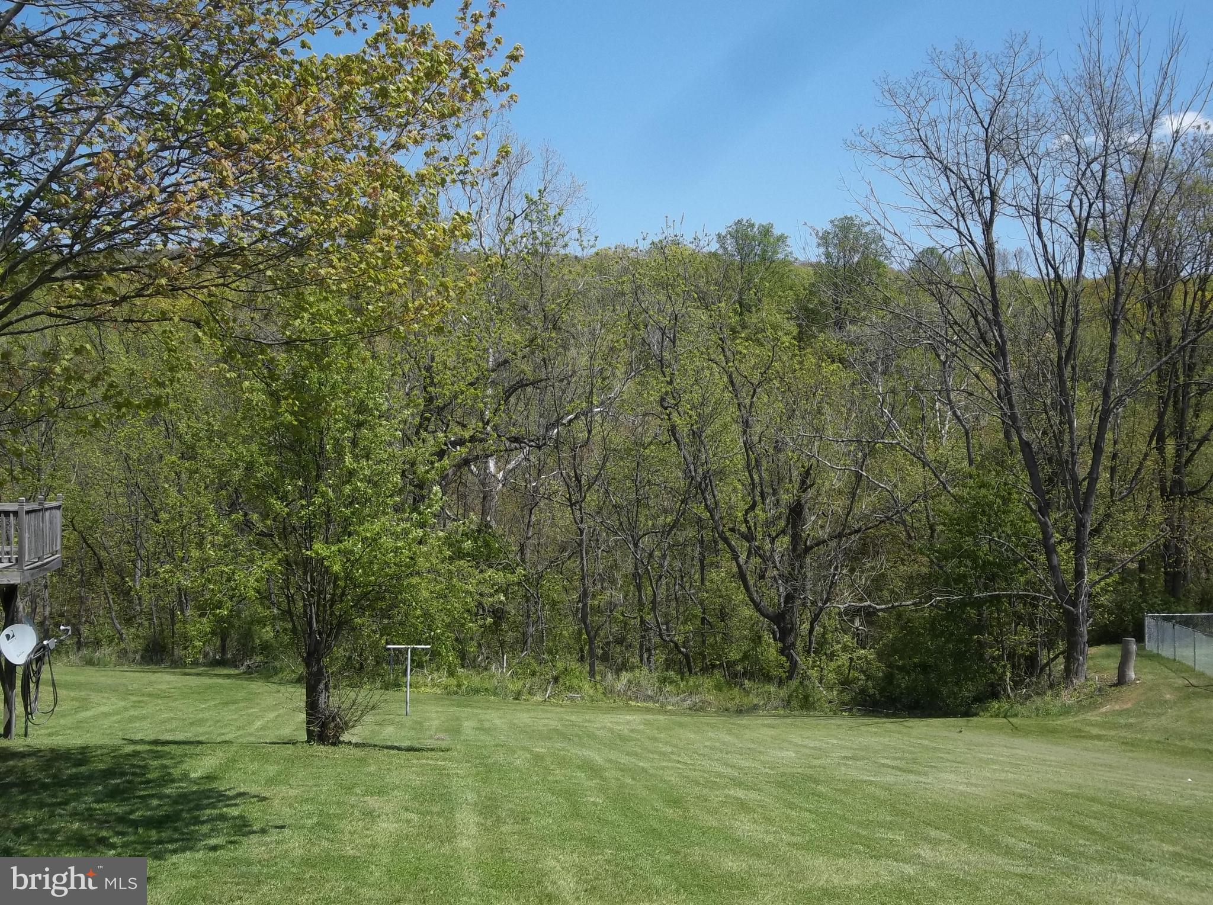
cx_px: 606
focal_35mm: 37
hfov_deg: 50.2
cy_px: 452
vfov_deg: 38.5
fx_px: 1294
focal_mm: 6.6
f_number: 4
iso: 80
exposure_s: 1/640
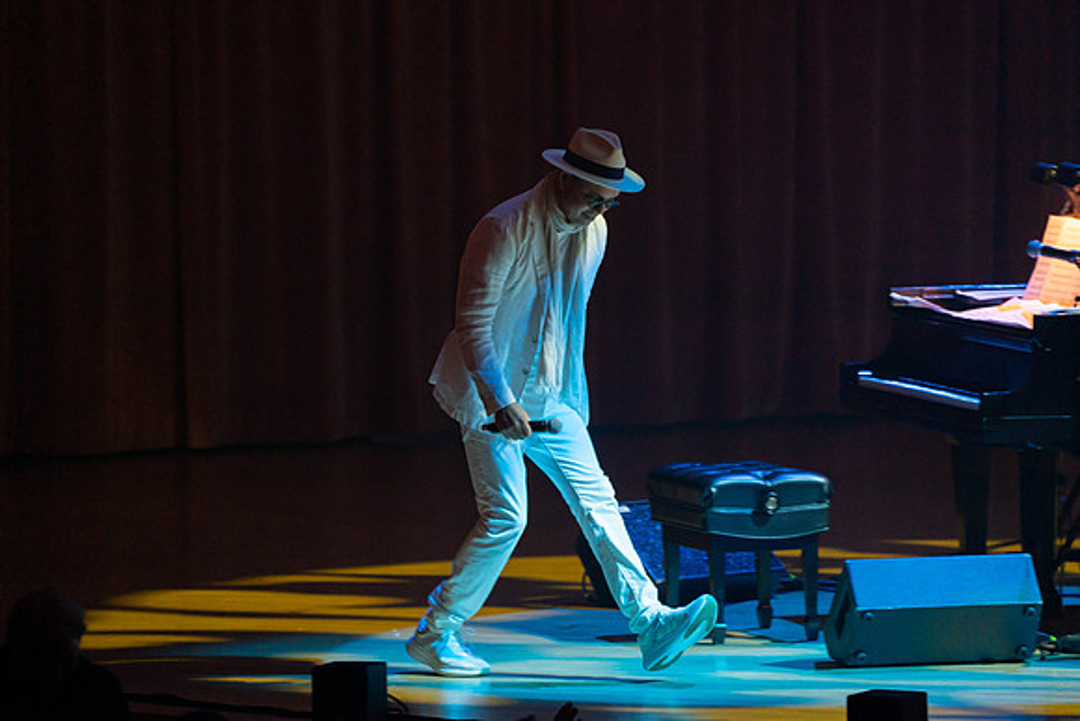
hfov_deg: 5.8
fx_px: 10742
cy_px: 360
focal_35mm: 358
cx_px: 540
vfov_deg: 3.8
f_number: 5.6
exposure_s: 1/100
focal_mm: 358
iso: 2500
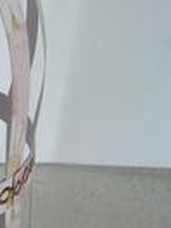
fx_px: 784
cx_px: -76
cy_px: 79
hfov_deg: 12.0
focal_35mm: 119
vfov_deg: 16.5
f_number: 2.8
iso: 50
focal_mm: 5.4
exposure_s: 1/92.7
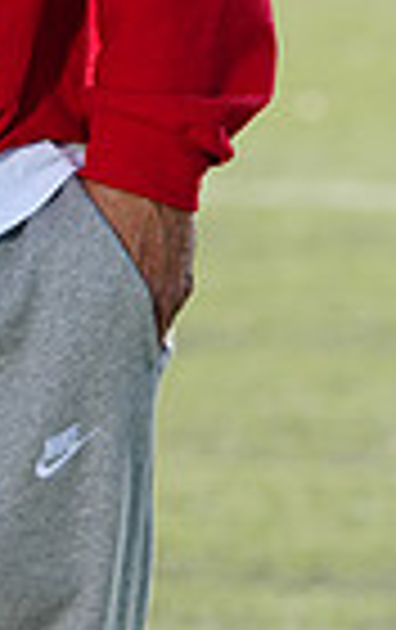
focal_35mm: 717
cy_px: -220
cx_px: -385
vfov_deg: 2.9
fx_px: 12330
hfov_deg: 1.8
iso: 50
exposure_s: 1/250
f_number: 5
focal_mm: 170
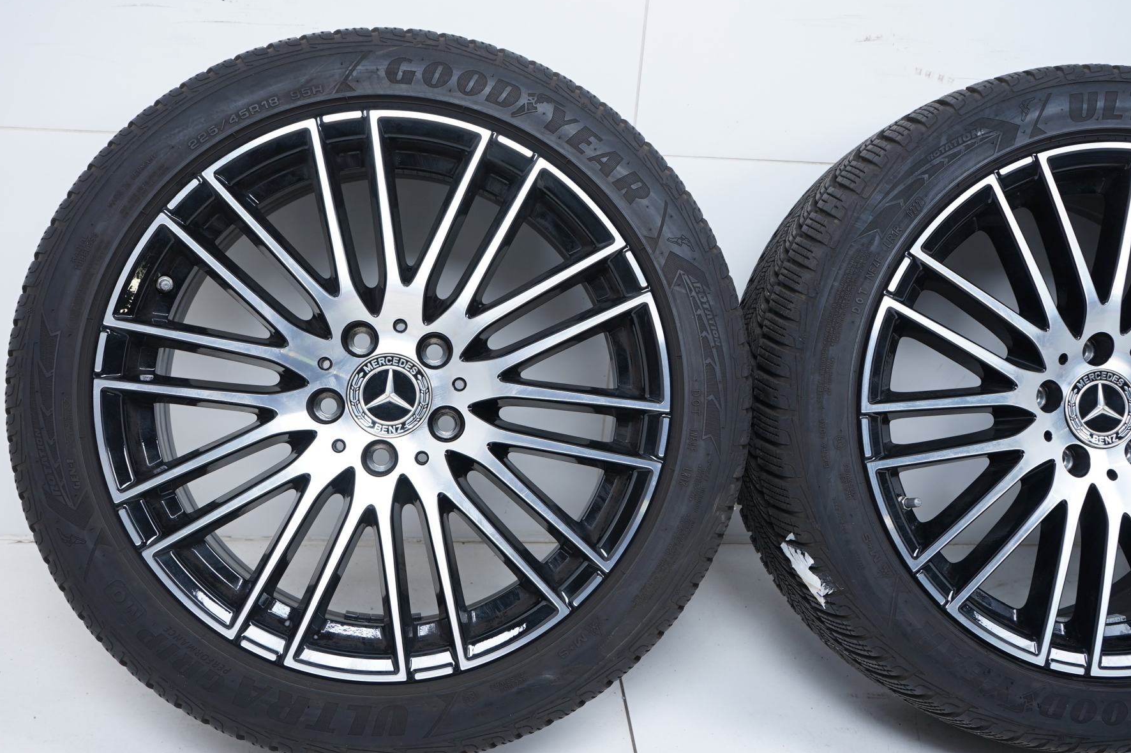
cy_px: 399
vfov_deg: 34.2
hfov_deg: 49.6
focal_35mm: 39
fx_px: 1224
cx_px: 566
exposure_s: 1/100
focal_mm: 36
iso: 250
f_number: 7.1
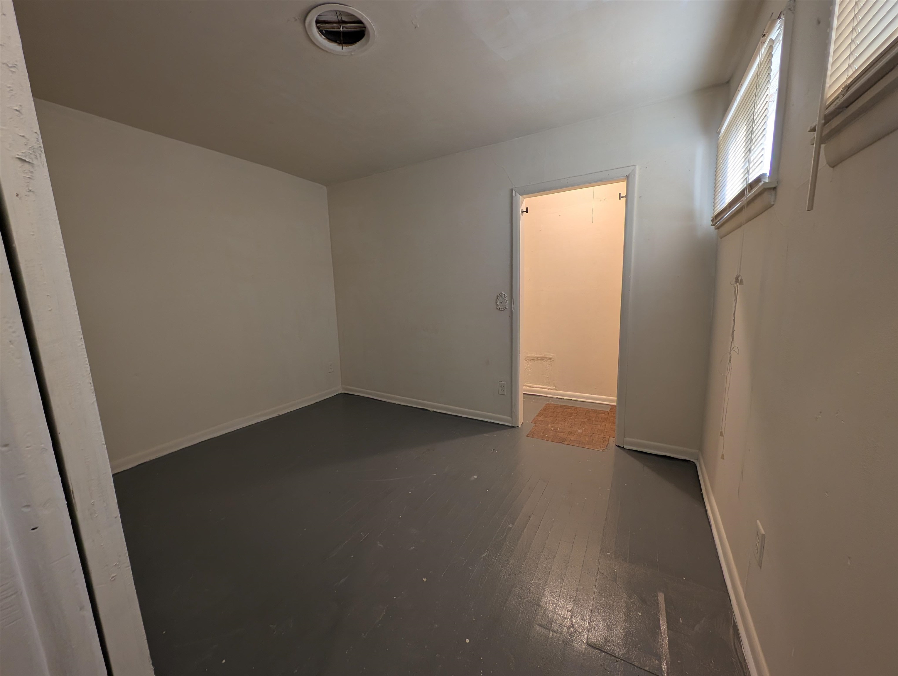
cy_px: 338
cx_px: 449
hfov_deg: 110.5
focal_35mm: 12
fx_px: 312
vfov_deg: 94.6
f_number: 1.95
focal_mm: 2.23
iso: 47
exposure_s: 1/60
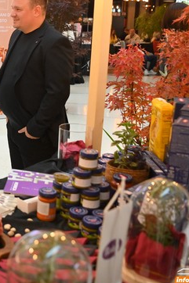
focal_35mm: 53
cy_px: 95
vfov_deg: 37.1
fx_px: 418
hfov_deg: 23.0
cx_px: -48
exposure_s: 1/500
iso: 3200
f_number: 2.8
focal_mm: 24
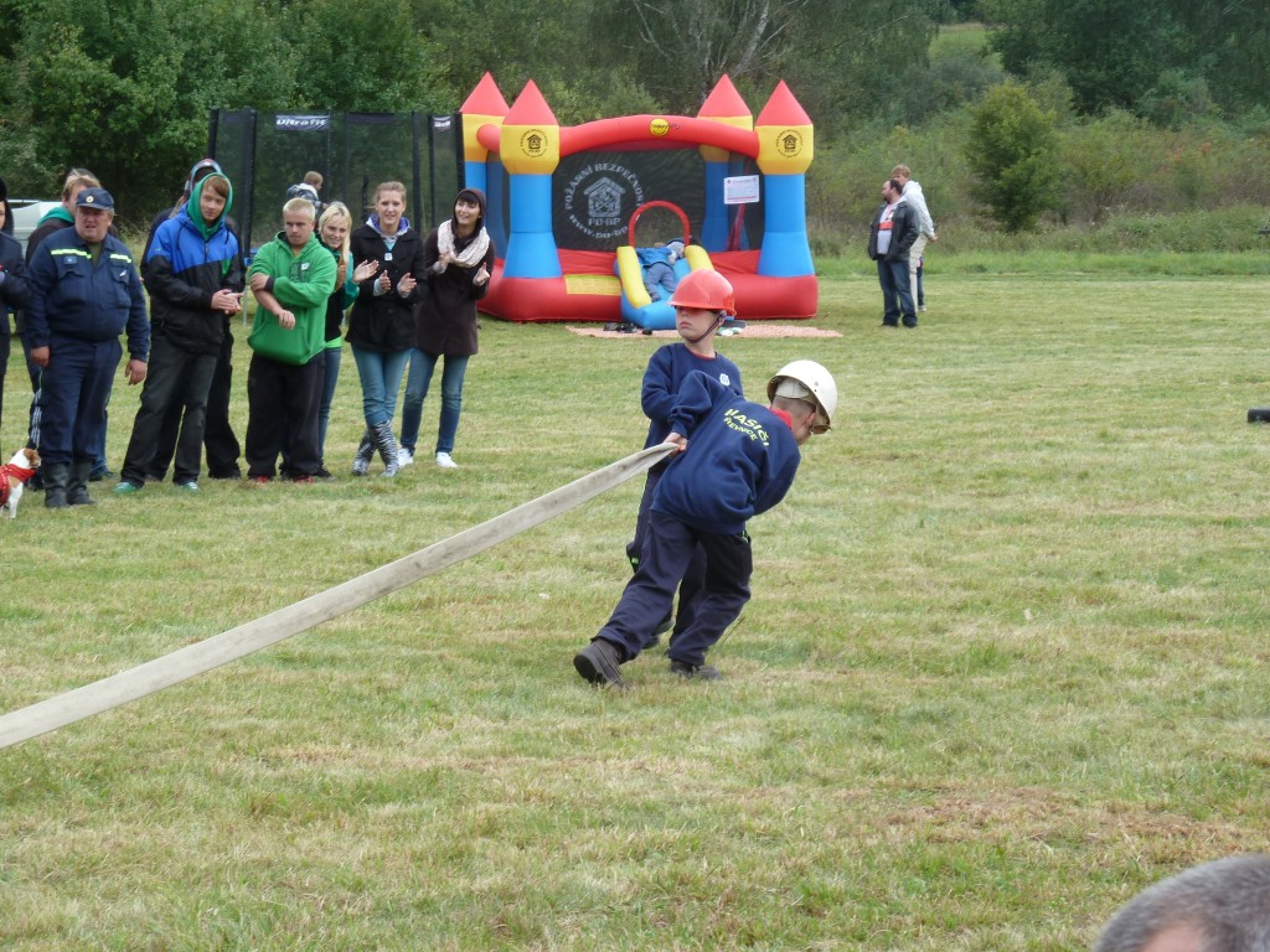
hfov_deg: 16.6
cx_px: 635
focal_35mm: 119
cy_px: 476
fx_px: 4366
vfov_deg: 12.5
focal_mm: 19.5
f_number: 4.4
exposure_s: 1/100
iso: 80
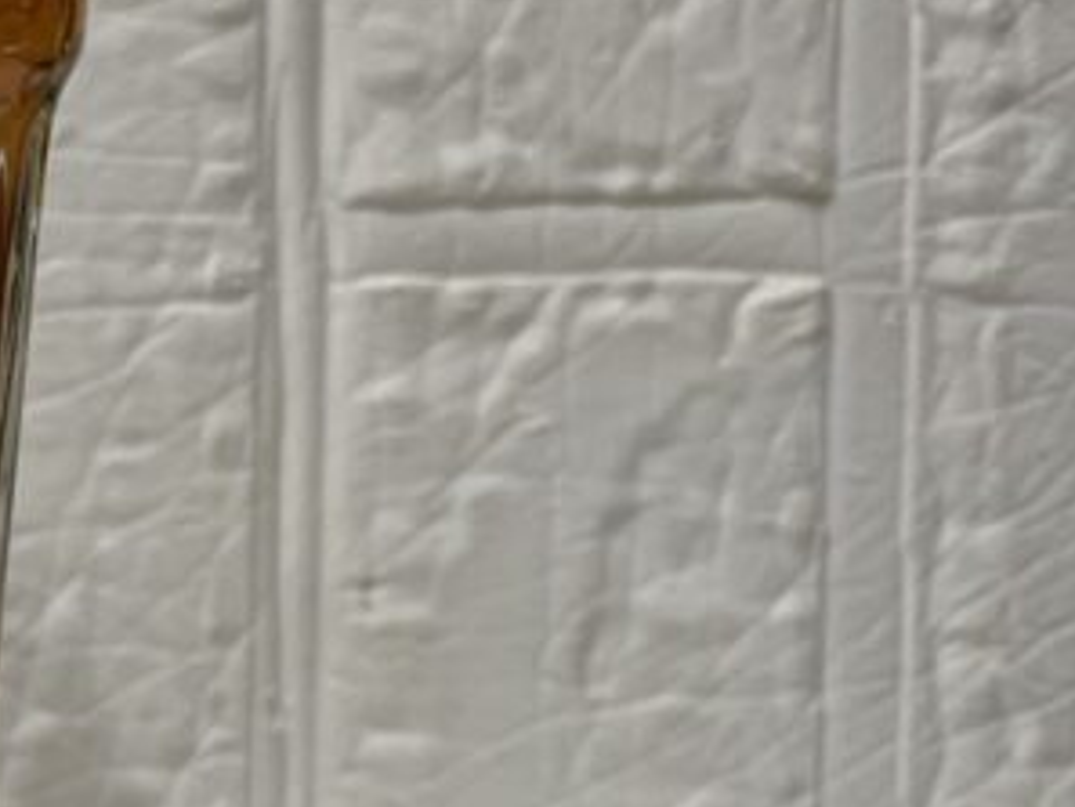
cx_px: -481
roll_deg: +0.0
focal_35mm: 84
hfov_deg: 20.4
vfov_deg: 17.5
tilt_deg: -17.0
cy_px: 525
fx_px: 2610
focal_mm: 5.1
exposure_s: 1/109
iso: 125
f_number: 1.6
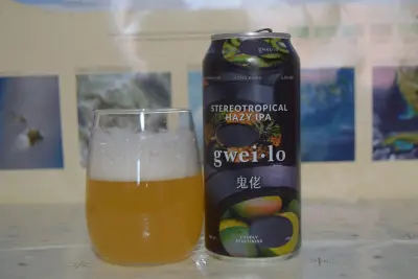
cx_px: 209
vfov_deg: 20.2
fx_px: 784
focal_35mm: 68
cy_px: 140
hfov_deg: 29.9
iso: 720
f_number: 5.3
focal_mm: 45
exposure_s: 1/60
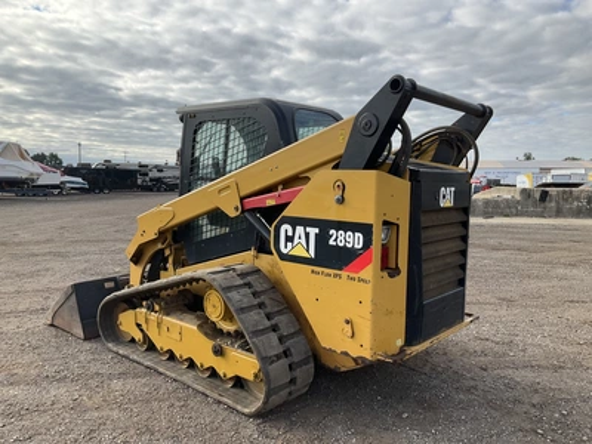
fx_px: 496
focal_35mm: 29
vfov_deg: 48.2
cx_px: 296
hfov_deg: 61.7
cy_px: 222
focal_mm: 3
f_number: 1.8
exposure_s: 1/770
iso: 25
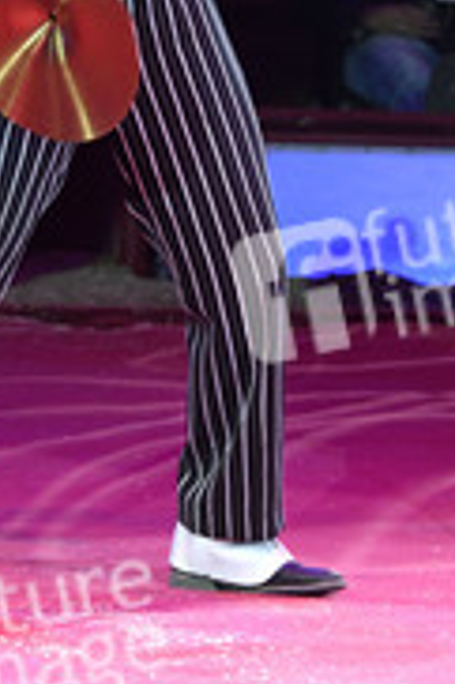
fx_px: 5090
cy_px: 86
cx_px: 83
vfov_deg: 7.7
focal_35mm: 268
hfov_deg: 5.1
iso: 2000
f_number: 6.3
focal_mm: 122
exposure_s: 1/160
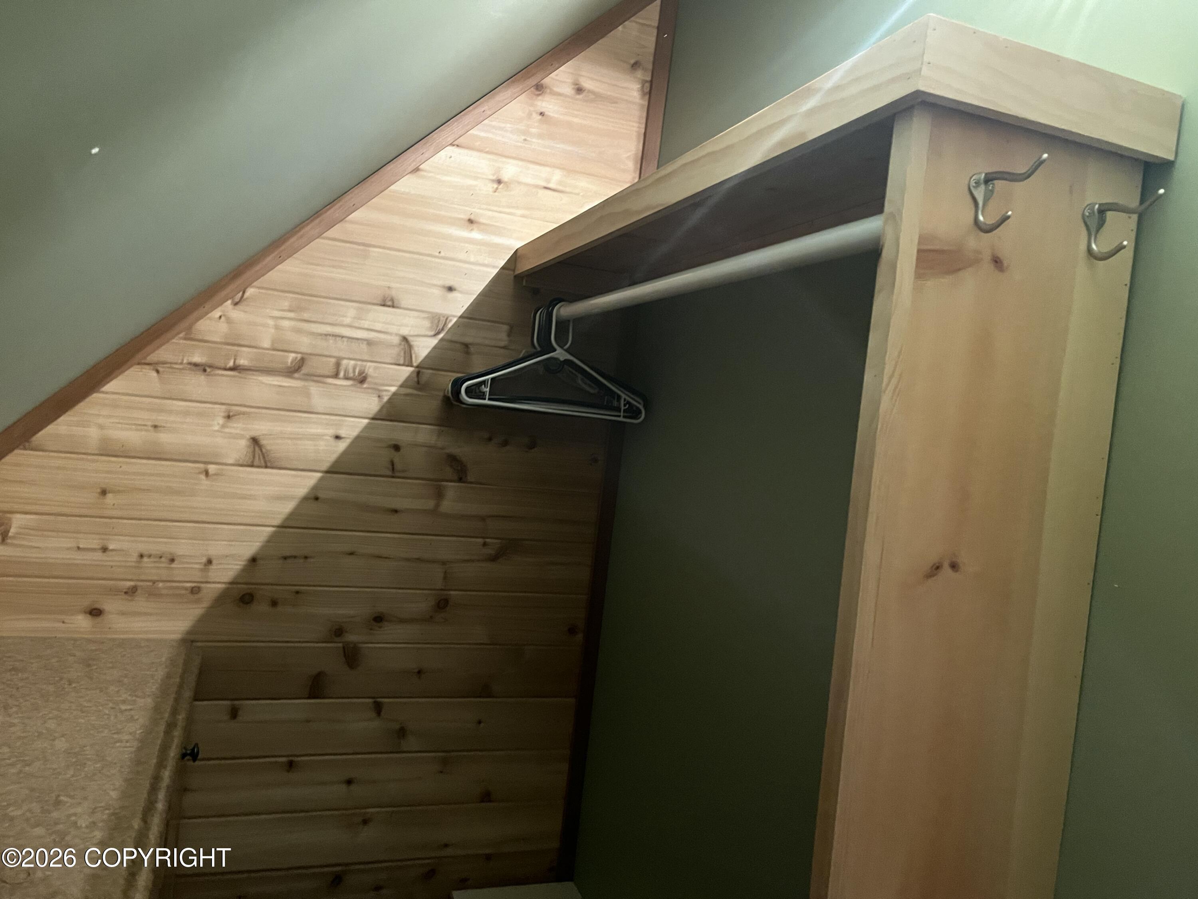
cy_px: 450
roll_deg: -6.6
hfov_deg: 67.3
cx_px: 599
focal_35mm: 26
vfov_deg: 53.1
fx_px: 900
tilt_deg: -1.8
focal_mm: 5.1
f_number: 1.6
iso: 640
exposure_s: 1/30
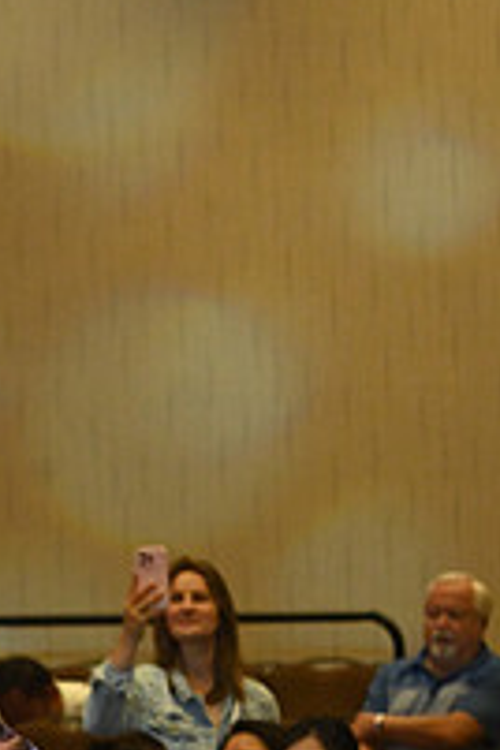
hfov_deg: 3.7
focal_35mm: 375
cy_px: 1060
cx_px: -114
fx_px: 7812
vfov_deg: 5.5
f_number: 6.3
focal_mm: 130
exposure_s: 1/400
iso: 4000
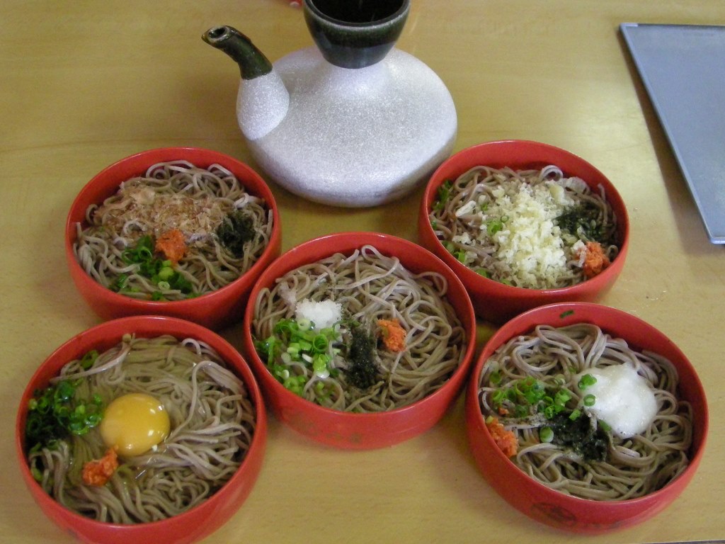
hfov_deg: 52.6
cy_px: 272
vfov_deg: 40.7
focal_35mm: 35
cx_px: 362
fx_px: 733
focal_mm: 5.7
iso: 400
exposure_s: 1/53
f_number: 2.8
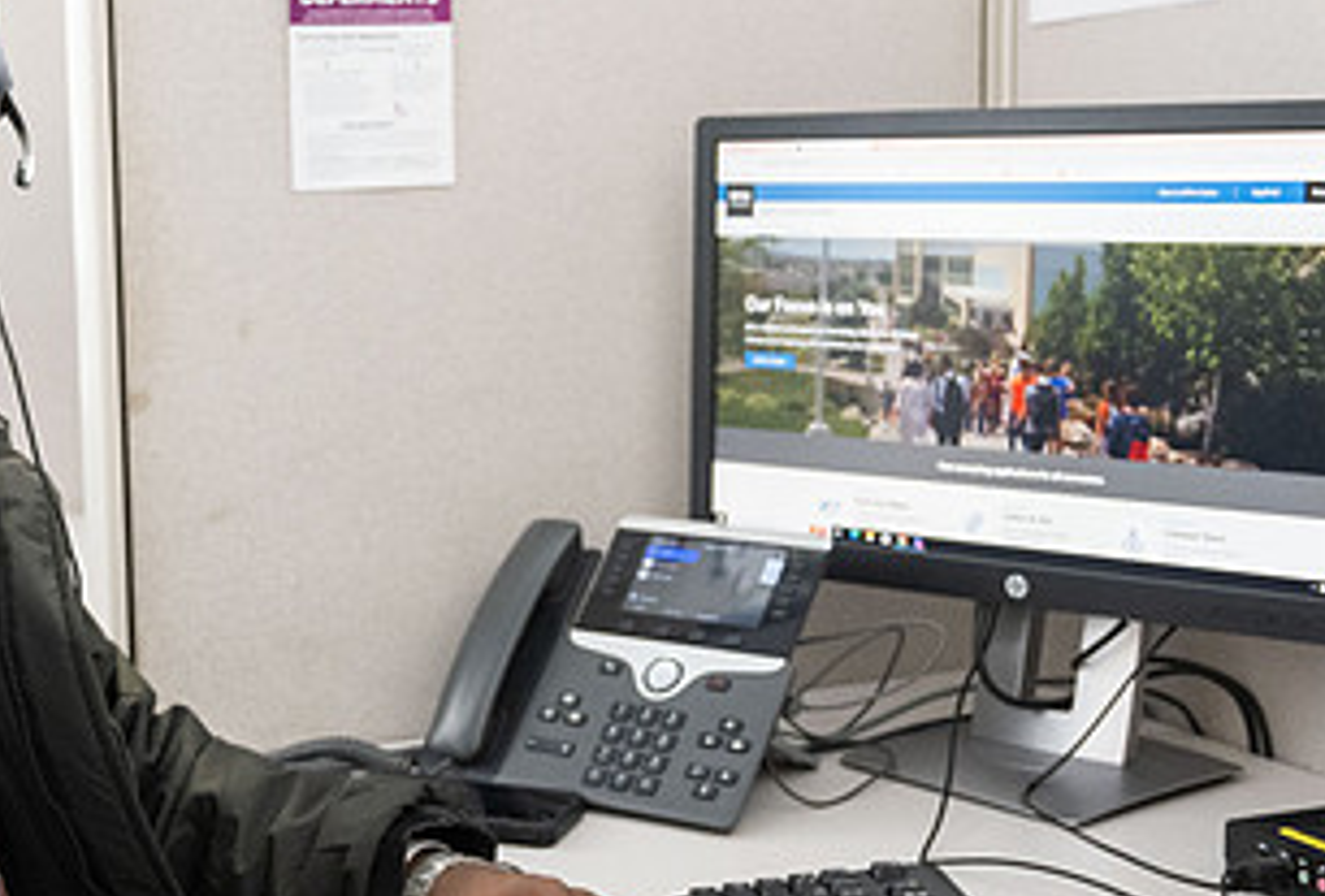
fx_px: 2329
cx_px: 418
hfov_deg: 31.5
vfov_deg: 21.8
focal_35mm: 63
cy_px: 444
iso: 4000
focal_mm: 33
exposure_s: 1/125
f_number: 4.5
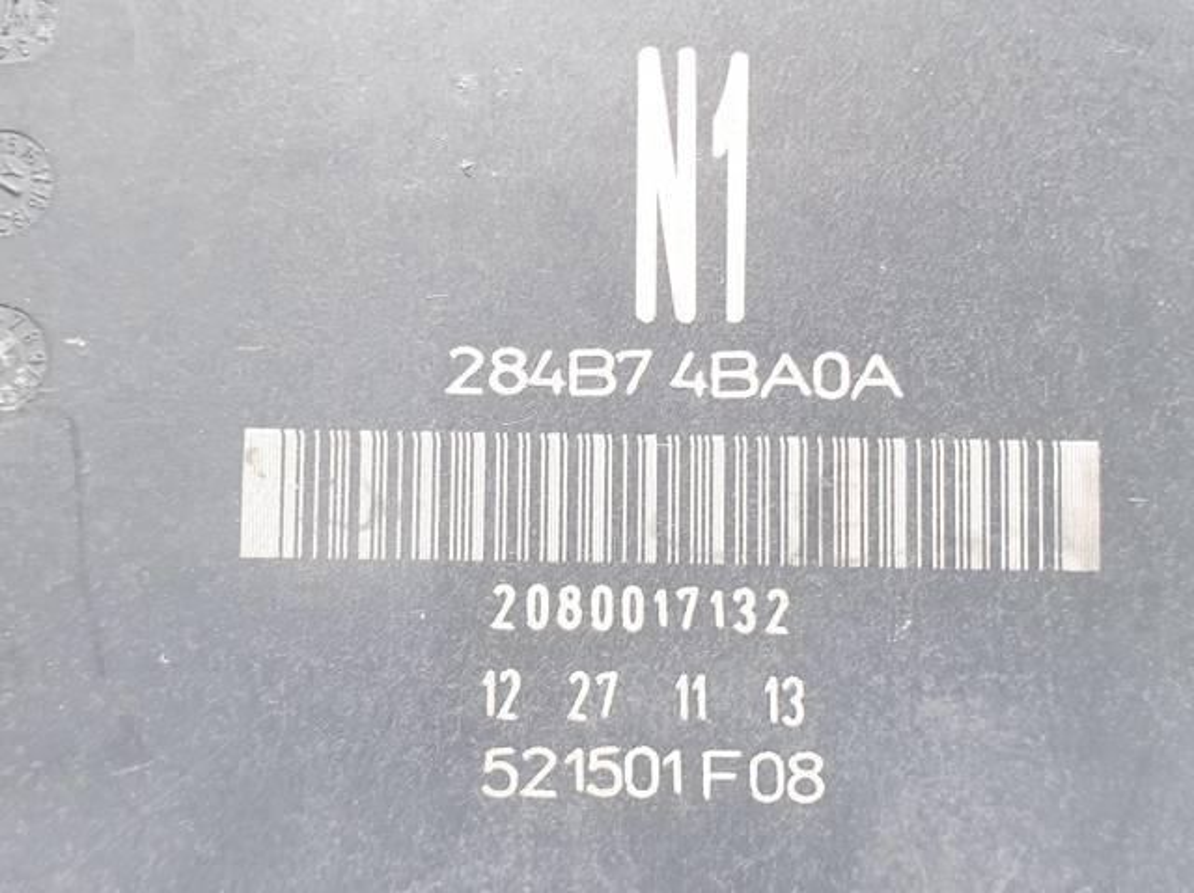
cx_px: 597
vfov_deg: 53.0
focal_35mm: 26
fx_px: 896
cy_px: 446
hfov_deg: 67.3
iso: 100
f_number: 2.4
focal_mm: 4.3
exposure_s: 1/50
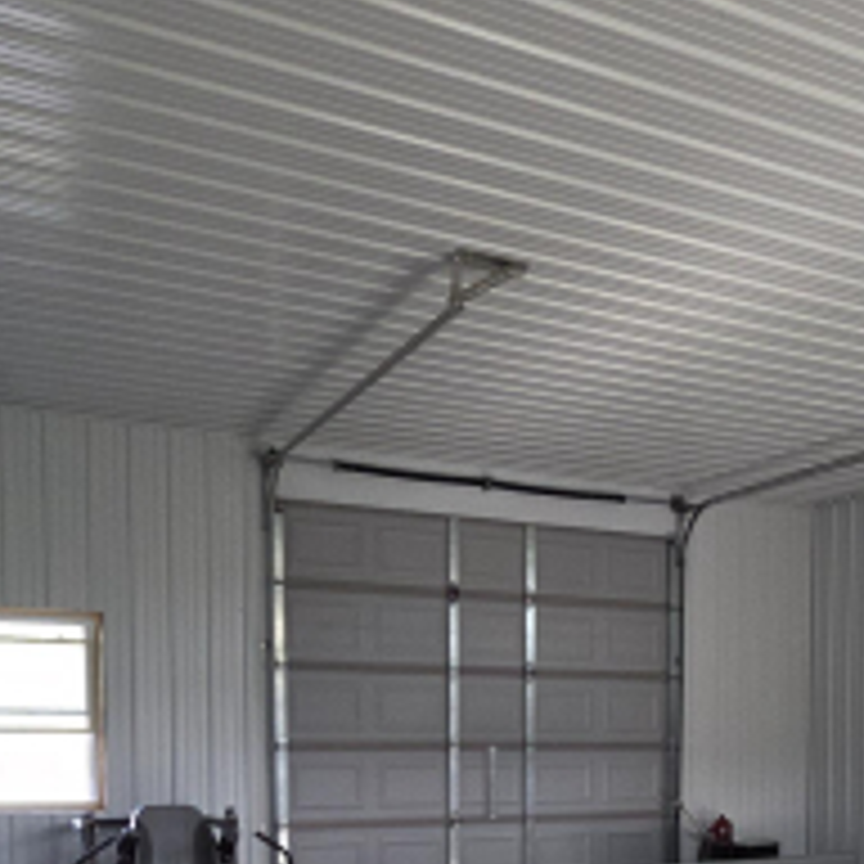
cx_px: 677
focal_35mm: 40
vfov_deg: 37.9
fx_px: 1130
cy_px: 837
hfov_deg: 40.3
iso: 80
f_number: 2.2
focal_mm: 2.2
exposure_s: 1/60
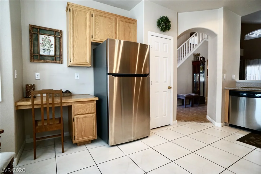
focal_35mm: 24
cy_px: 87
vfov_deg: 53.1
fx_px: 174
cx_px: 130
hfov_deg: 73.7
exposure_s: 1/160
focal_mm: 16
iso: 800
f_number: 4
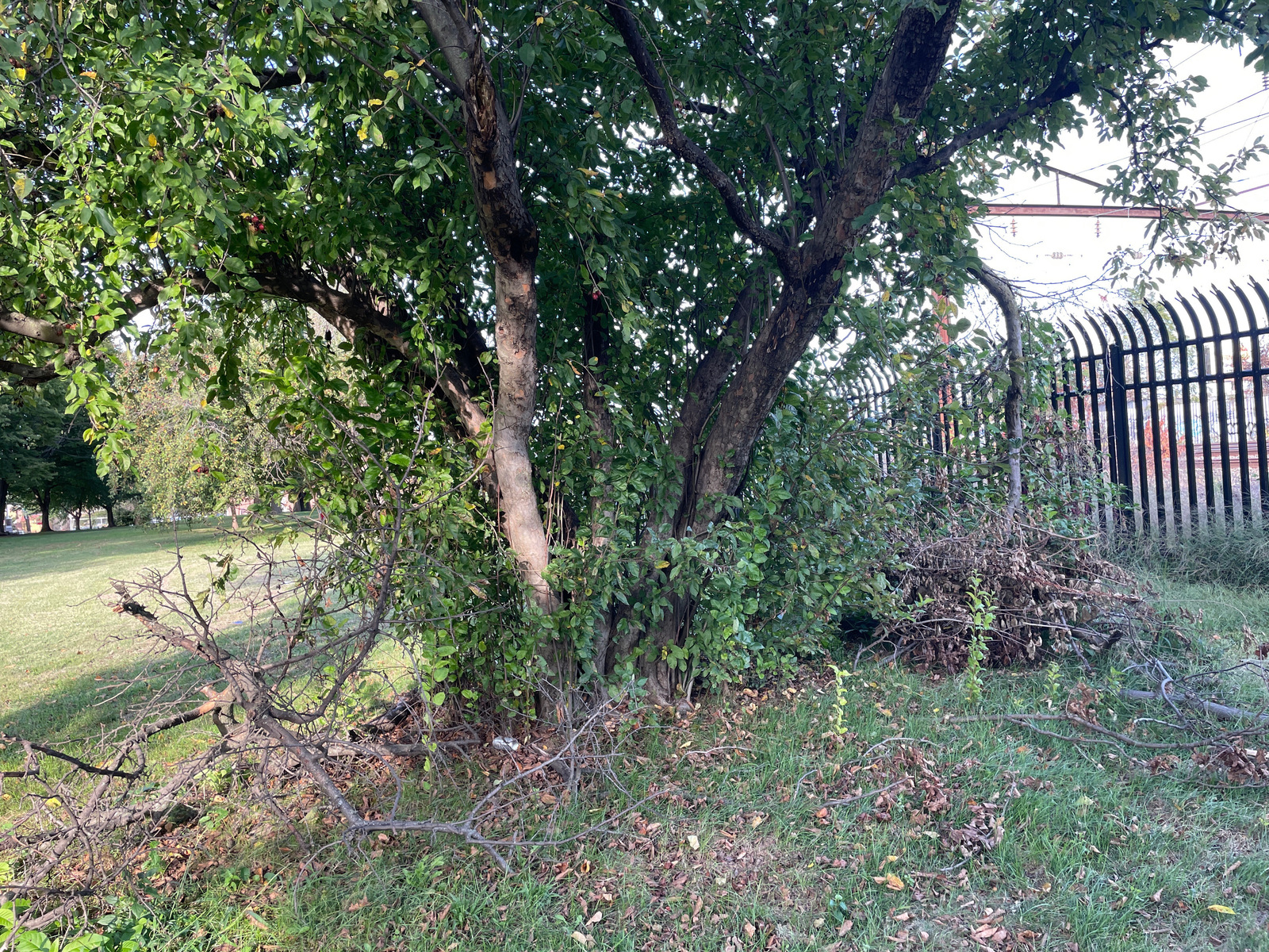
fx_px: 953
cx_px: 634
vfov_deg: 53.1
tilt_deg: +2.0
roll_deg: +3.9
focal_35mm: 26
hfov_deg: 67.3
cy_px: 476
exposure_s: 1/121
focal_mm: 4.2
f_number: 1.6
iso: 32
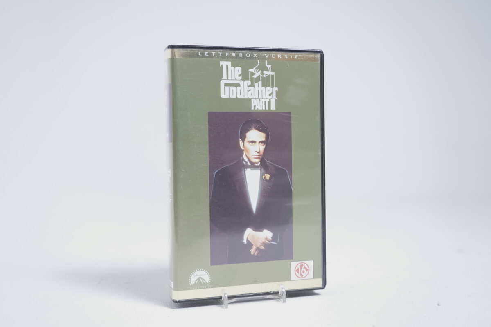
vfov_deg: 36.9
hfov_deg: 53.1
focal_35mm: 36
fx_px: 491
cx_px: 246
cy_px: 164
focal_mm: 36
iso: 100
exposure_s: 1/4
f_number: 5.6
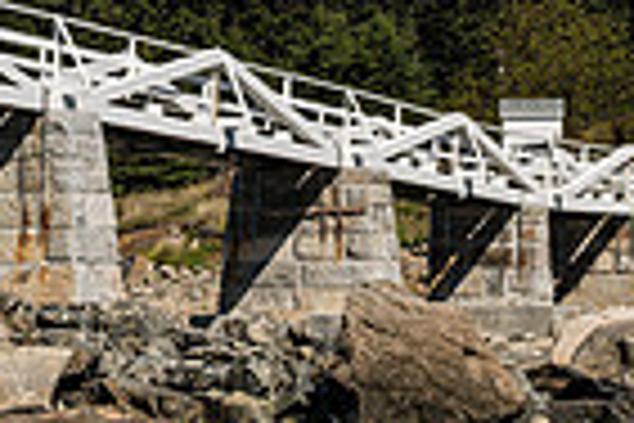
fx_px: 3046
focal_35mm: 173
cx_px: 85
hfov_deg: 11.8
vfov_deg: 7.8
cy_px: -151
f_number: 11
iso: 160
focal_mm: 27.7
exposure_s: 1/250
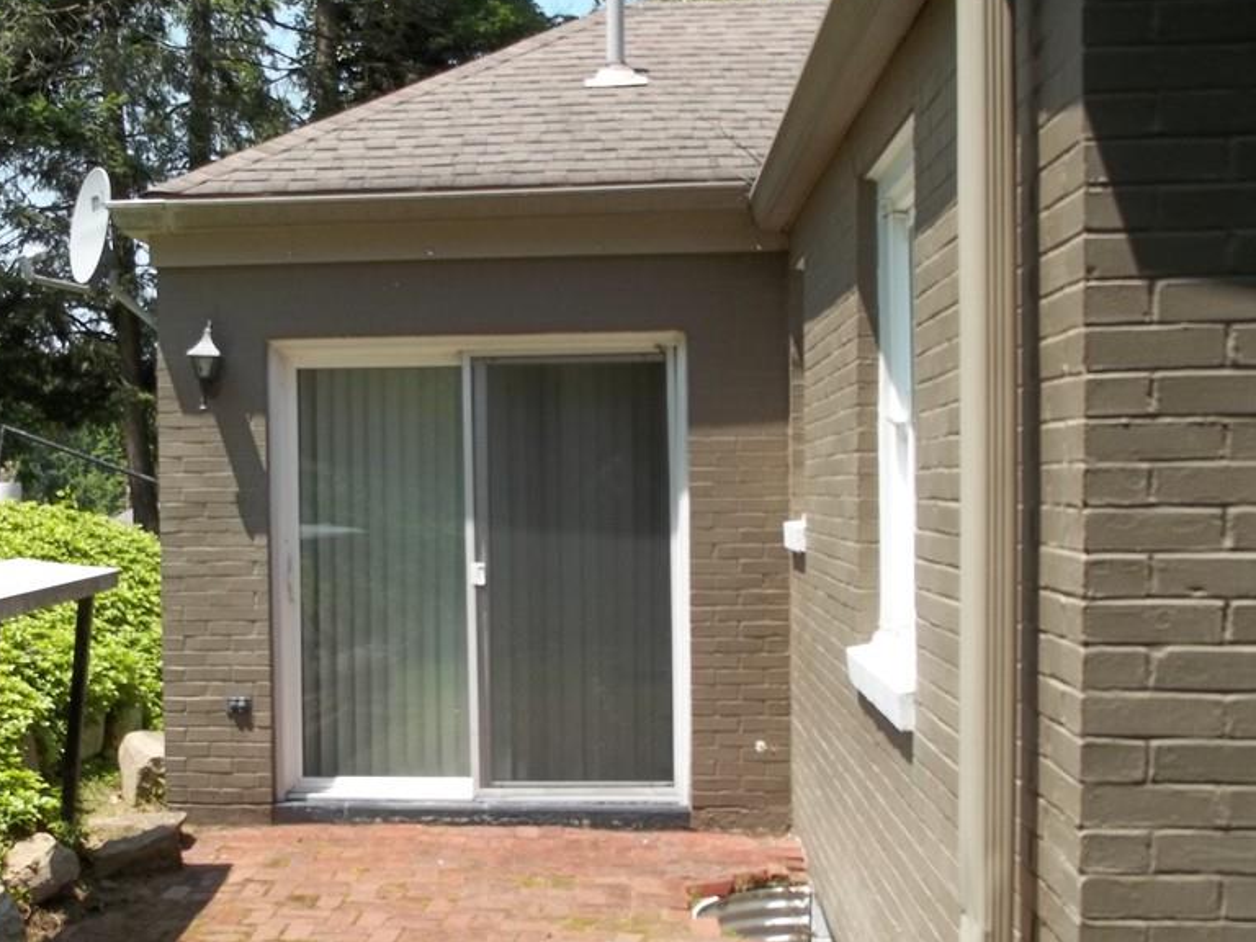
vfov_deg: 32.8
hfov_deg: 42.6
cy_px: 527
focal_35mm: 44
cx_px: 474
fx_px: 1596
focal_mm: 5.9
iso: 64
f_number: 3.3
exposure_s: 1/500
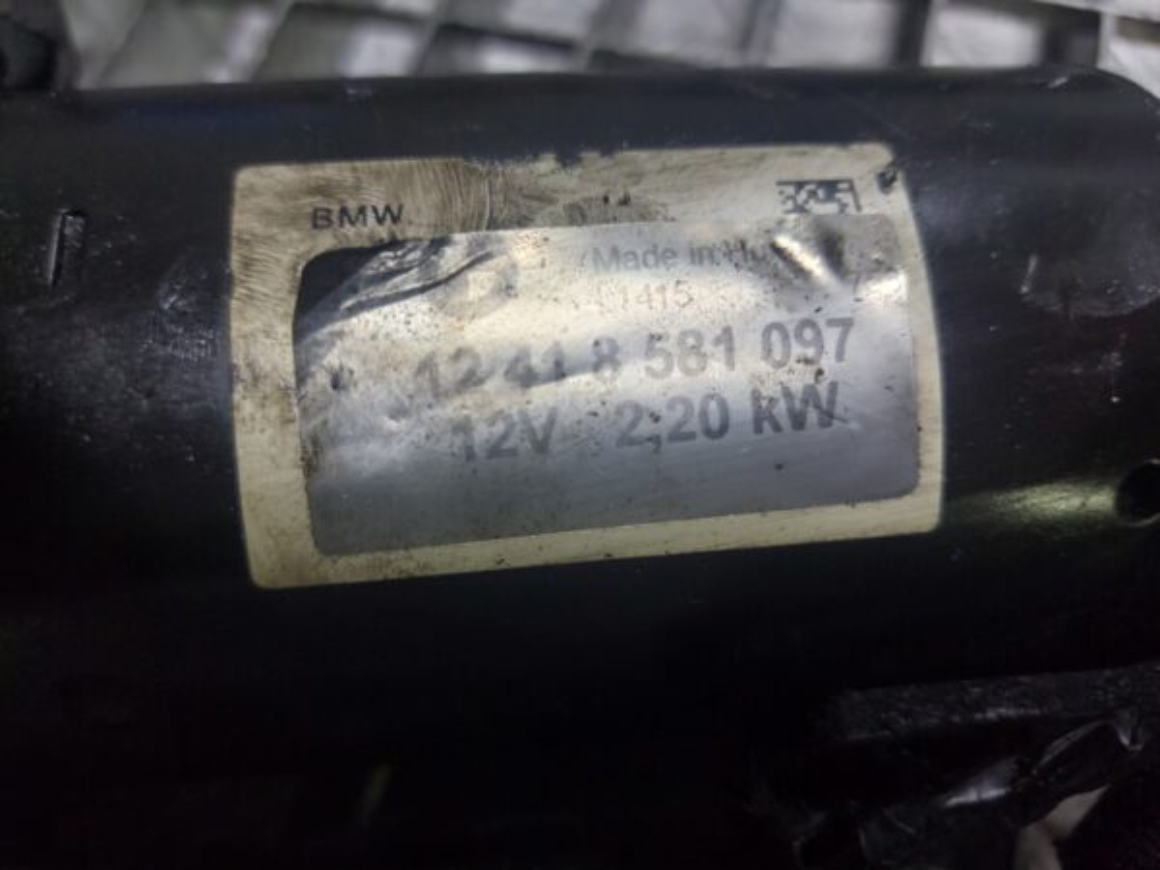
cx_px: 580
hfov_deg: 69.4
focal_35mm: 25
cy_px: 435
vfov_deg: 54.9
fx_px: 838
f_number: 1.8
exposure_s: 1/50
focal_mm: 5.23
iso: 80
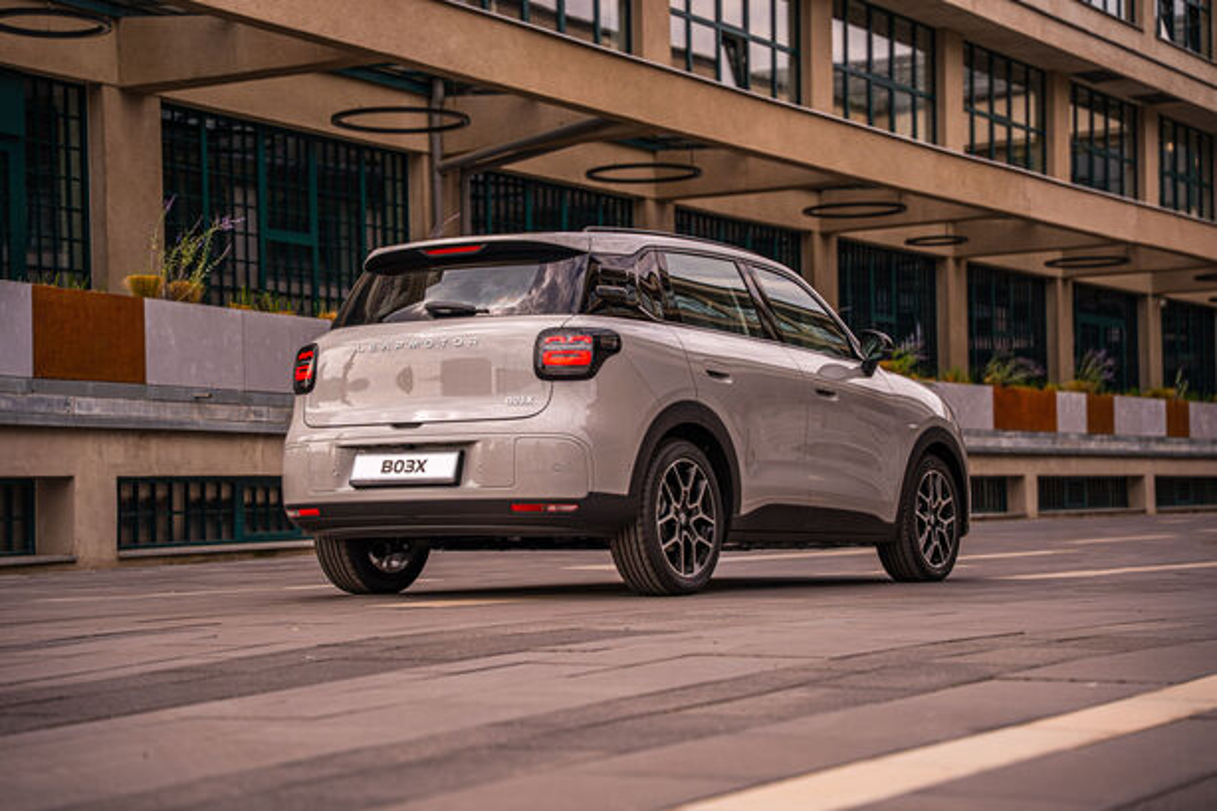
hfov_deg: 28.9
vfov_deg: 19.4
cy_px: 406
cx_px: 608
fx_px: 2366
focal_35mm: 70
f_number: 2.8
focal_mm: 70
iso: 100
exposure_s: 1/1000
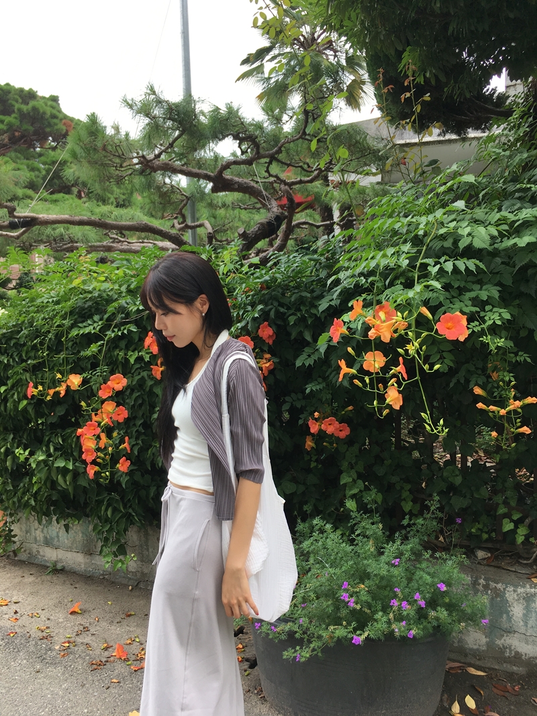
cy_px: 358
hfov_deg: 48.2
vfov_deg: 61.7
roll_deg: +0.3
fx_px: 600
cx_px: 268
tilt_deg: -3.7
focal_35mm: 29
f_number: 2.2
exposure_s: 1/311
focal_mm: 4.15
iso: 25
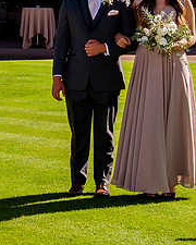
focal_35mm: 171
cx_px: 9
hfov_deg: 9.0
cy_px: 20
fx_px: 1240
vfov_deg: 11.2
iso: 125
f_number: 5.6
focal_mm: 44
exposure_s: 1/320
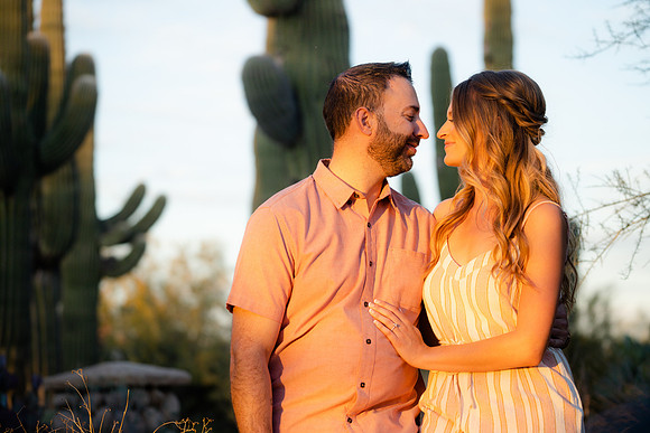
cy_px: 216
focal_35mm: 121
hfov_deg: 16.9
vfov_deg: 11.3
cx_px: 325
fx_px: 2185
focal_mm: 121
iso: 320
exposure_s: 1/250
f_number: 4
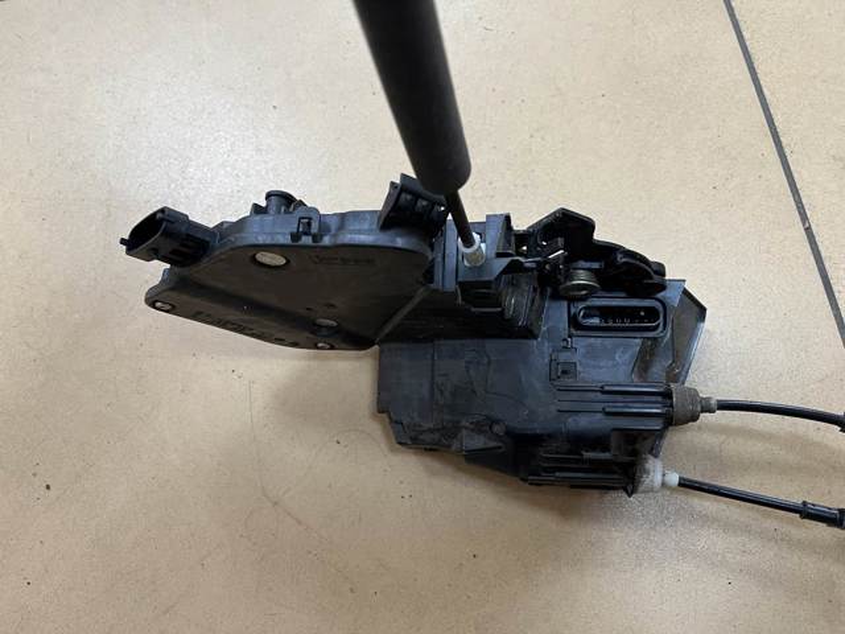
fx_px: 635
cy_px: 317
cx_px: 422
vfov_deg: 53.1
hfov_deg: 67.3
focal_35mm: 26
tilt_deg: -76.1
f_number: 1.6
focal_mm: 5.1
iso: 160
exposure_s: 1/60
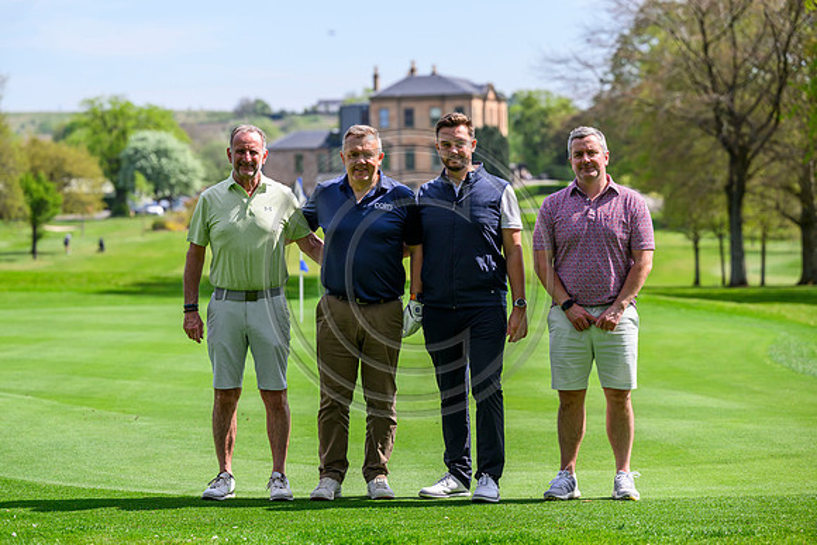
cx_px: 408
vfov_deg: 12.5
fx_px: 2497
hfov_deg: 18.6
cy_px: 272
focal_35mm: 110
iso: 500
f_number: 4
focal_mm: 110
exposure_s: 1/2500
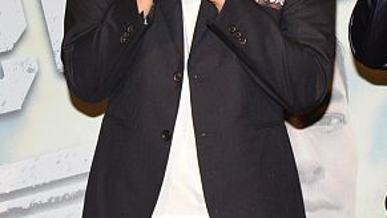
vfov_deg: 4.0
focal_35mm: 302
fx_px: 3100
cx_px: 109
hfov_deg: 7.1
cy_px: 54
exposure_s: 1/160
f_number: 5
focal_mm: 70
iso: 1250
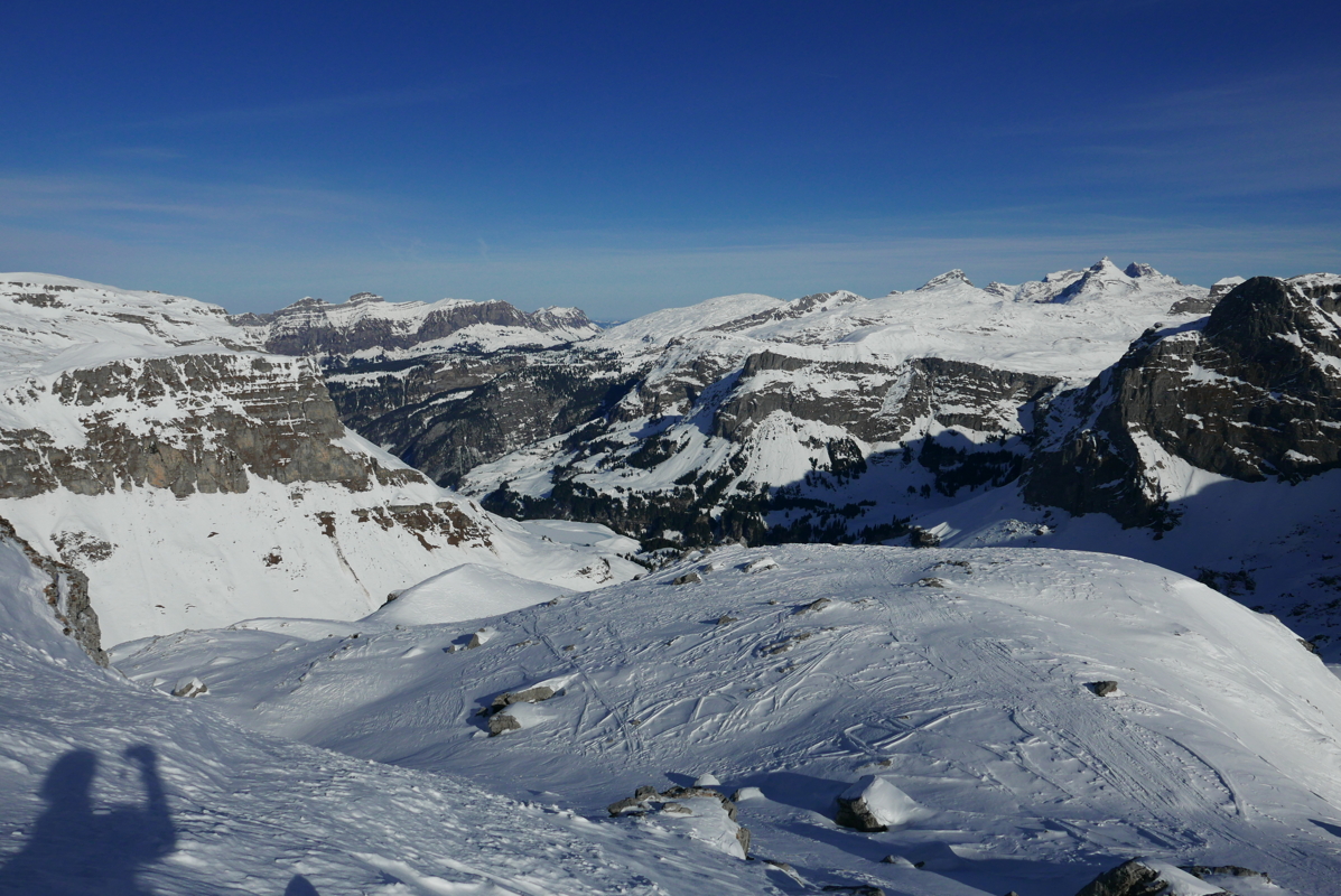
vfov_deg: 53.2
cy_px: 448
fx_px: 895
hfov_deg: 73.7
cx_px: 670
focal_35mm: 24
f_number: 5.6
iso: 200
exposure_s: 1/4000
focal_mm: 10.9
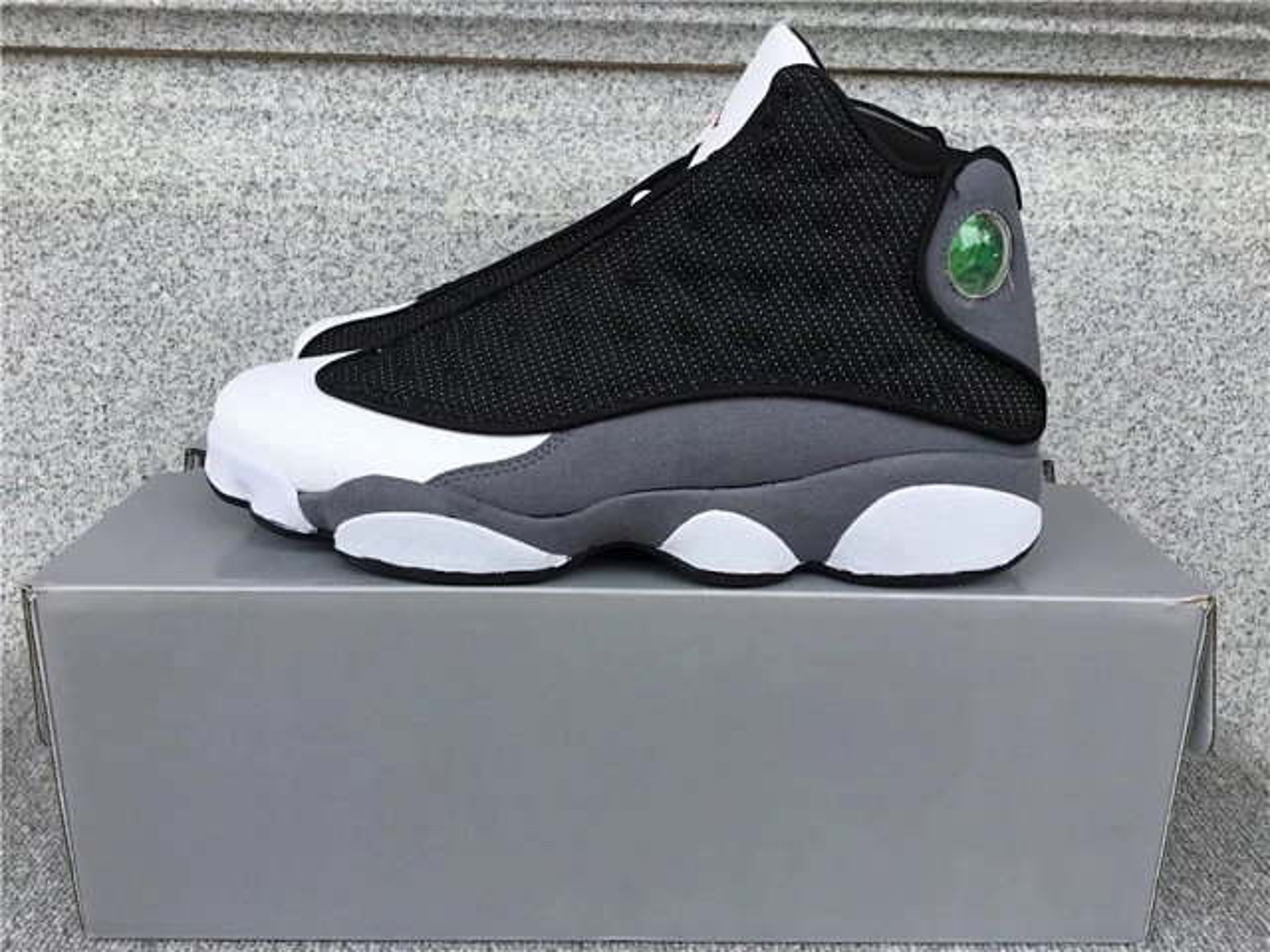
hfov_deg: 58.4
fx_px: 1137
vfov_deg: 45.4
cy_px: 476
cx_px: 635
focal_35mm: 31
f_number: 2.4
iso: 25
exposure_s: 1/407
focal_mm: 3.3
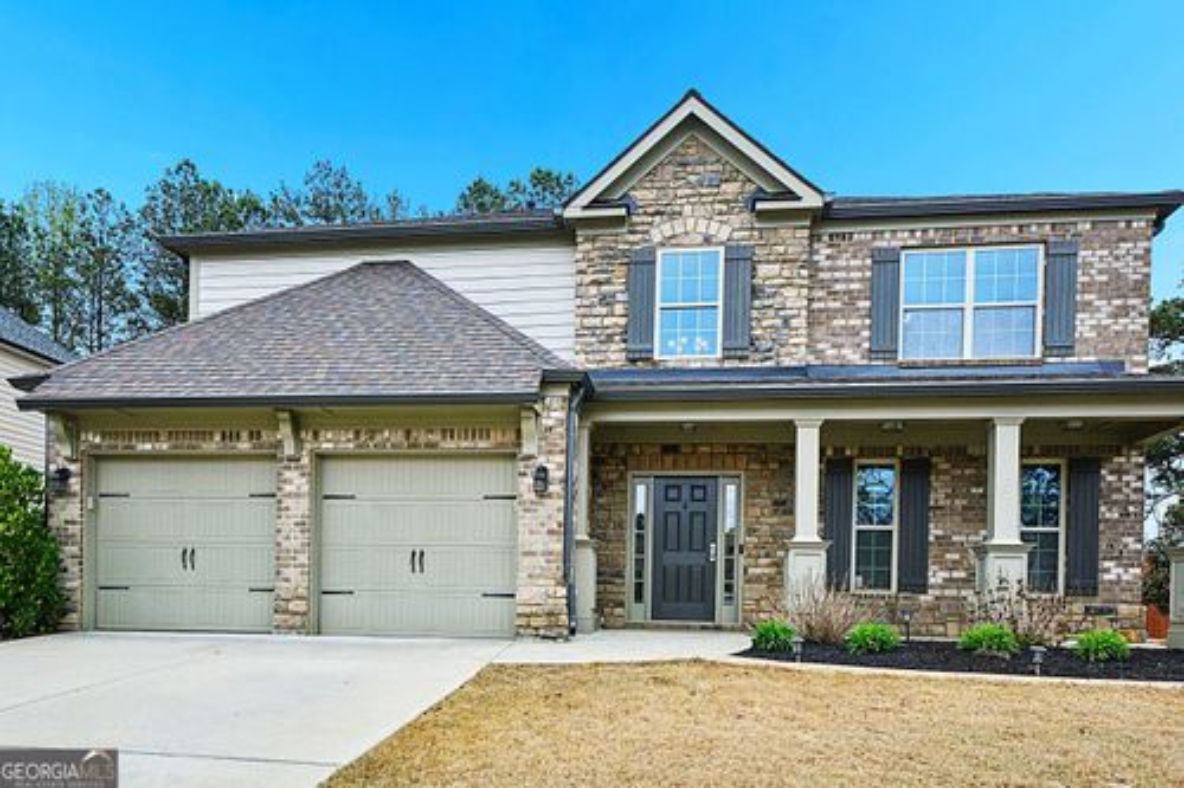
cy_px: 394
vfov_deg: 53.1
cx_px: 592
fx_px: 789
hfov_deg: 73.8
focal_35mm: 24
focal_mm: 24
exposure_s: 1/800
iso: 400
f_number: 8
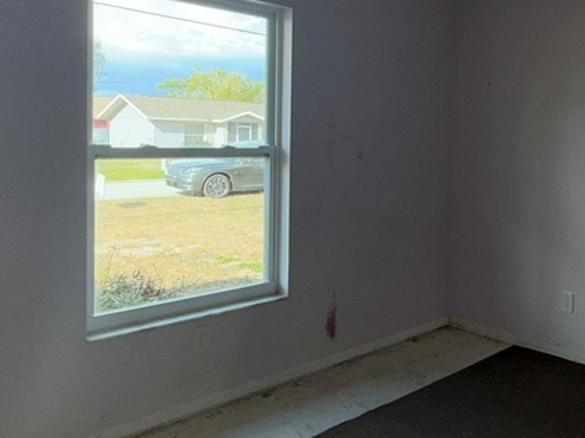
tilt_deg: -0.7
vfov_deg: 41.3
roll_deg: -1.7
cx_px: 514
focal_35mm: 34
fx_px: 574
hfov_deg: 48.9
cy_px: 151
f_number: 2.2
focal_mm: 2.22
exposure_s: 1/152
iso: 16
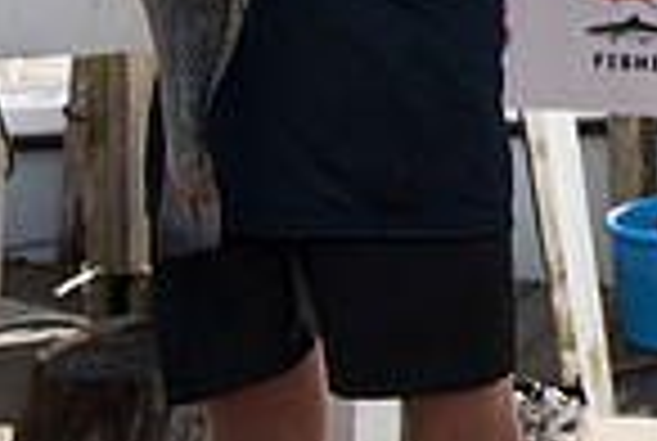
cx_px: 1044
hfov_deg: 17.4
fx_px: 1884
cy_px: -236
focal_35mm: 103
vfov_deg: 12.6
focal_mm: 26
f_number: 5
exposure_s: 1/800
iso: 250
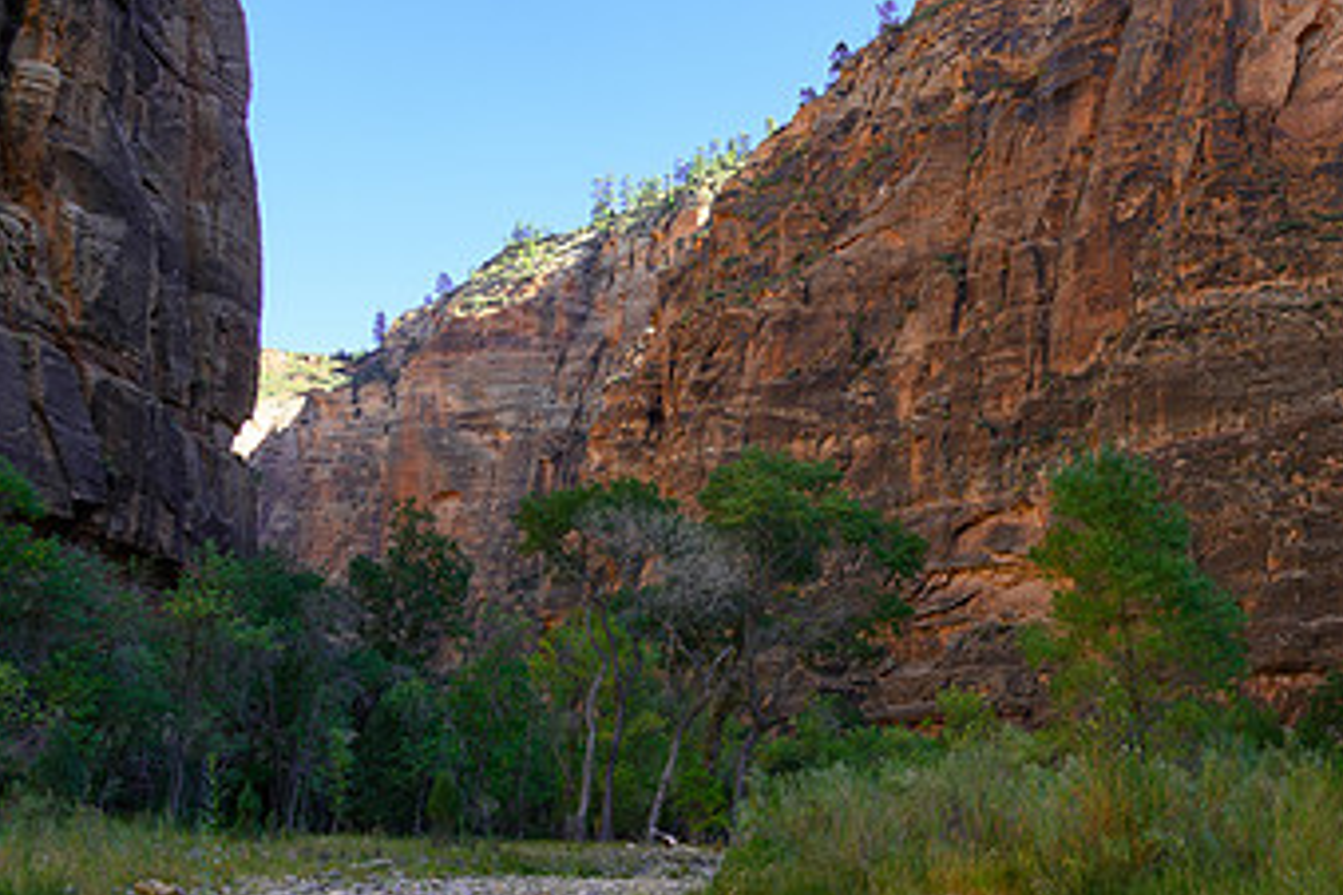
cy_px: 685
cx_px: 1097
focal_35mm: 41
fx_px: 1529
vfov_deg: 32.0
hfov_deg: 44.8
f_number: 11
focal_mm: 24
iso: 100
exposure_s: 1/15
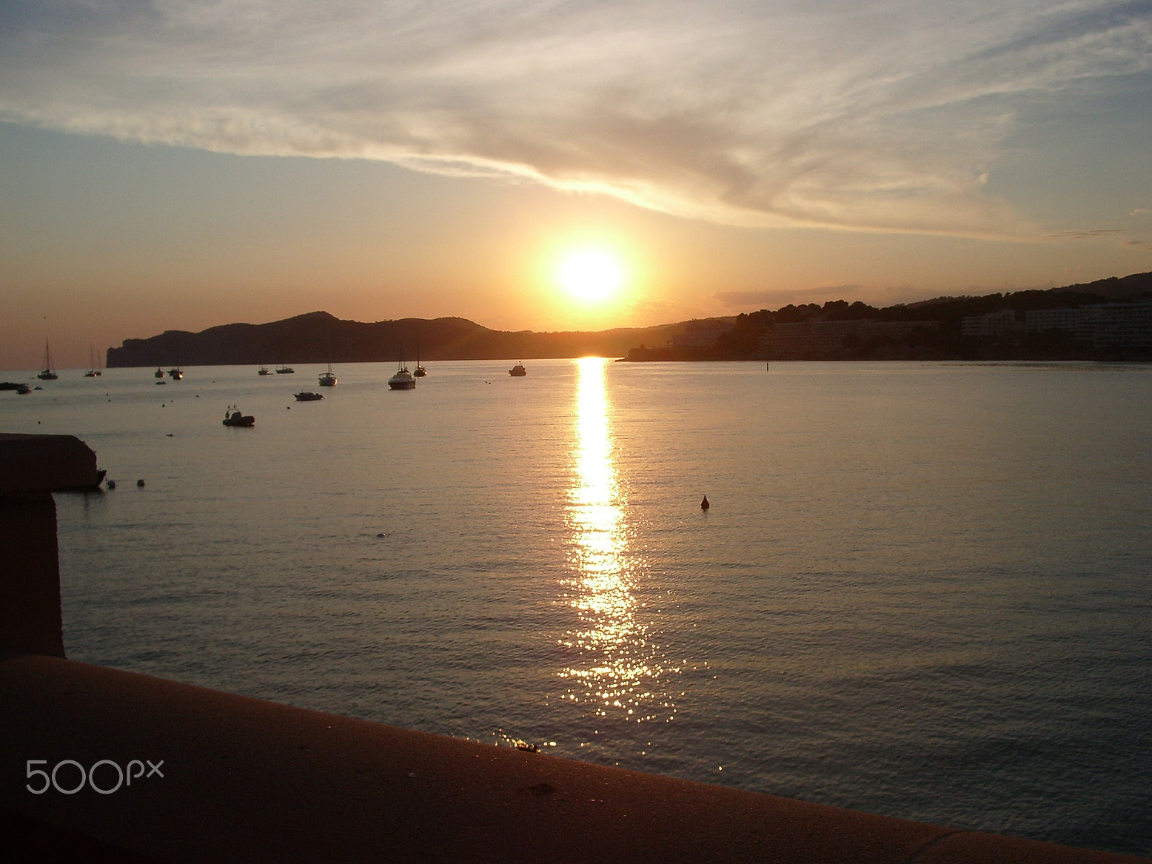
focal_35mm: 36
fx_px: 1198
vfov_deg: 39.7
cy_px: 430
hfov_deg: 51.4
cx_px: 572
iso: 80
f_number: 4.3
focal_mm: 5.8
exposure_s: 1/1000
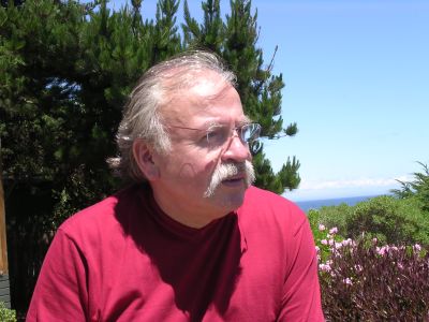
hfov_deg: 34.3
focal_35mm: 56
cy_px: 161
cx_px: 214
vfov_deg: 26.1
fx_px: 694
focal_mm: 8.5
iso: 100
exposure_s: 1/140
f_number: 6.6
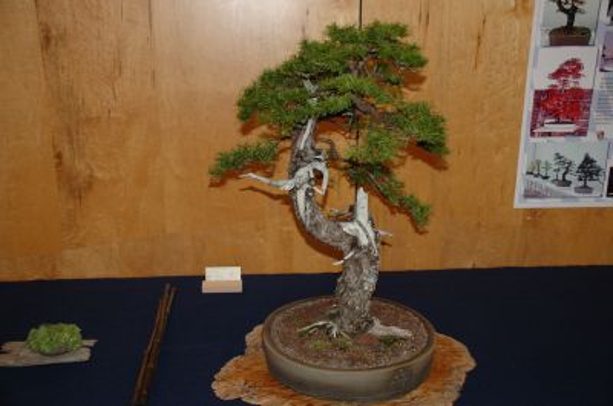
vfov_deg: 34.1
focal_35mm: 39
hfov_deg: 49.6
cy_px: 203
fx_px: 663
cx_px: 306
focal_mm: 26
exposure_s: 1/60
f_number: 4
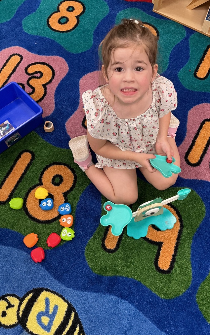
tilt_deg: -67.0
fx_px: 284
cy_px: 168
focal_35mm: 31
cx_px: 115
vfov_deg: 61.2
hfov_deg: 40.6
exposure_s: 1/60
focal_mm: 3
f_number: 1.8
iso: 64
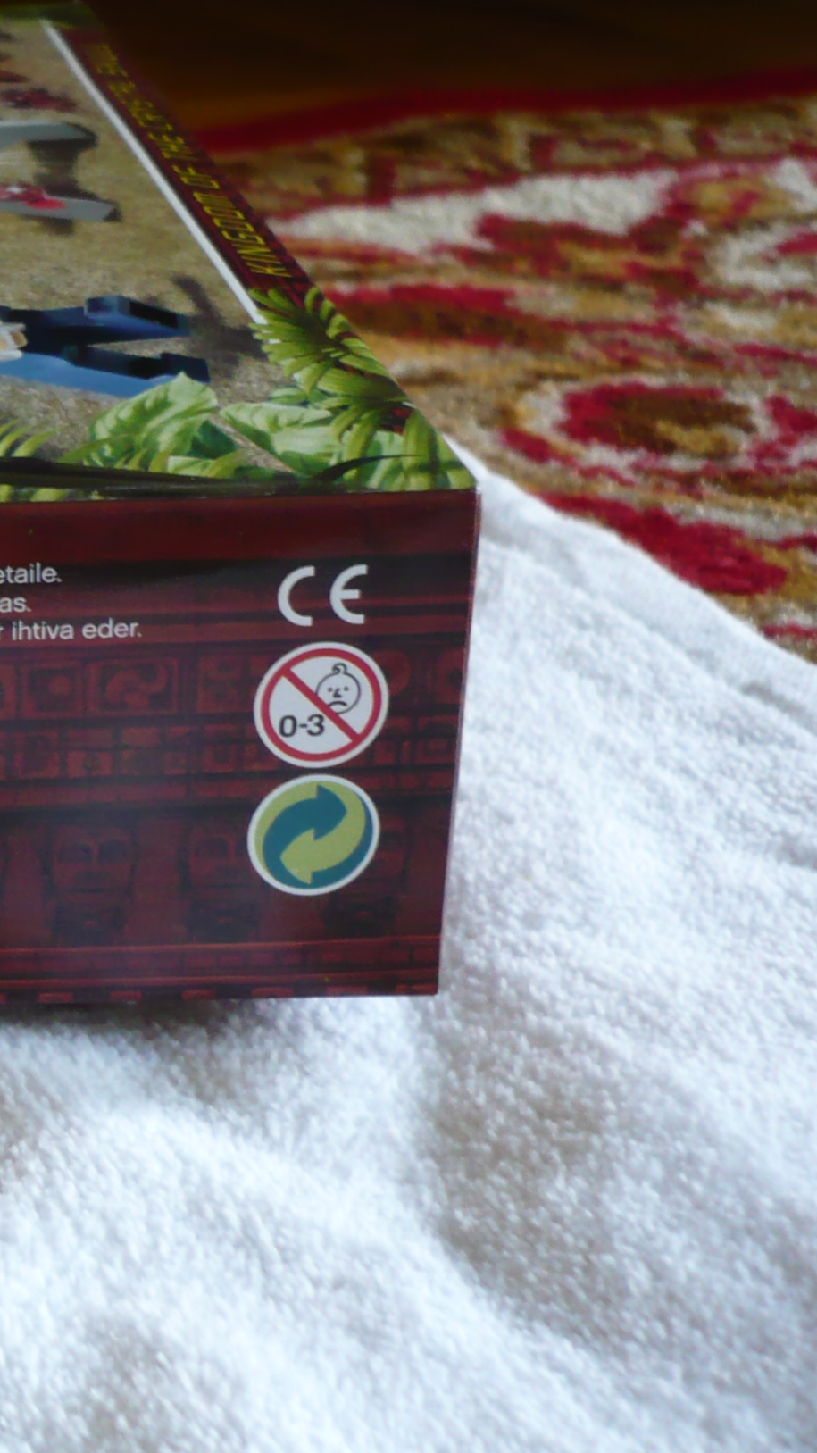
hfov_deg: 16.6
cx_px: -411
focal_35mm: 66
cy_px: 626
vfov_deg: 31.8
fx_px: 2542
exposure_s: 1/13
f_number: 2.8
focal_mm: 5.8
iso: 200
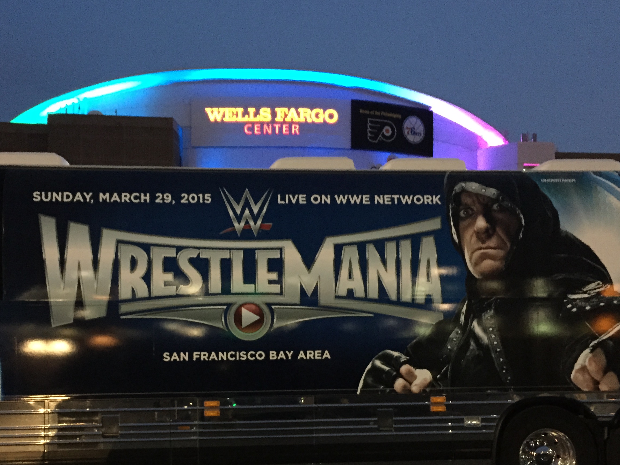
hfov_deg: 45.7
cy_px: 324
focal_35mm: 41
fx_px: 734
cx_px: 276
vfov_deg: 34.7
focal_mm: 4.15
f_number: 2.2
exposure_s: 1/15
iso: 640
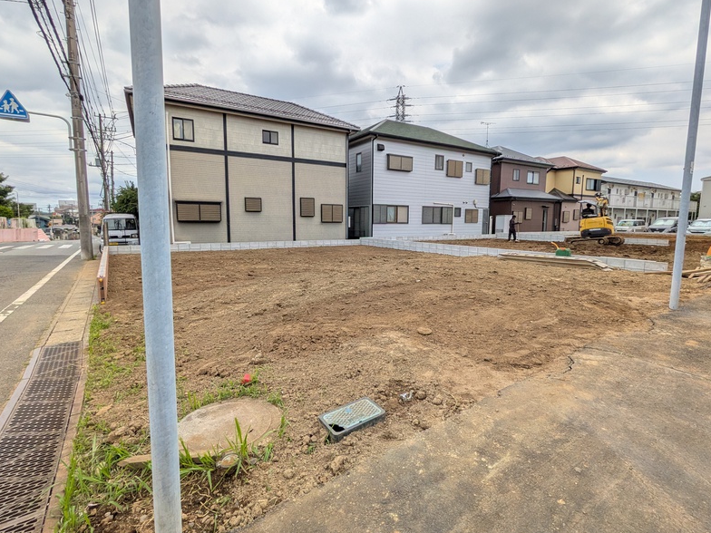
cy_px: 257
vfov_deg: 74.7
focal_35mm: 17
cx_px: 363
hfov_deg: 91.0
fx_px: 349
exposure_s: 1/2294
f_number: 2.2
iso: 51
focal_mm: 1.83
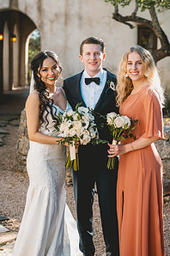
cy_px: 119
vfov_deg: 25.4
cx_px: 85
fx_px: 568
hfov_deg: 17.0
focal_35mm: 80
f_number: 2.8
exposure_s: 1/1250
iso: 80
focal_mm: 53
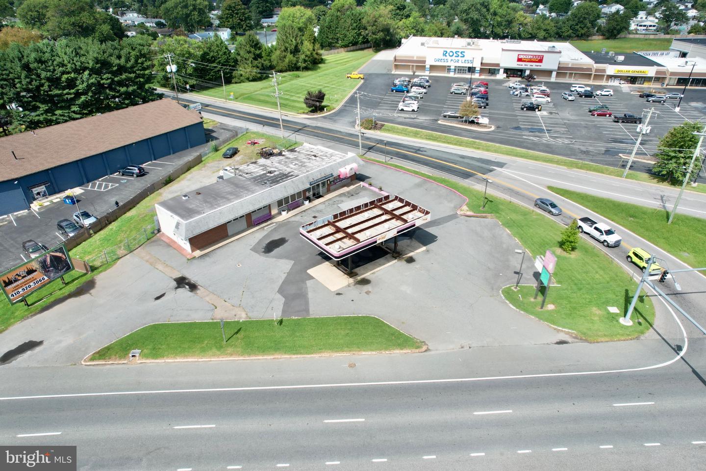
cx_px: 353
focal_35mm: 22
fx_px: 431
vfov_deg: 57.2
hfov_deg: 78.6
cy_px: 236
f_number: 2.8
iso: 100
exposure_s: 1/2000
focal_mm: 8.38
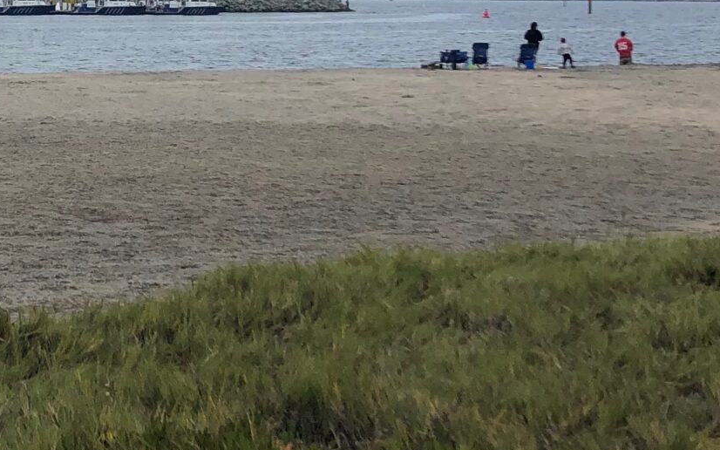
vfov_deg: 14.0
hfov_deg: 21.6
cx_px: -33
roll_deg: +0.4
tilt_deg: +0.6
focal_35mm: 92
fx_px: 1805
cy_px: -4
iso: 20
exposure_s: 1/1715
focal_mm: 3.99
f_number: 1.8
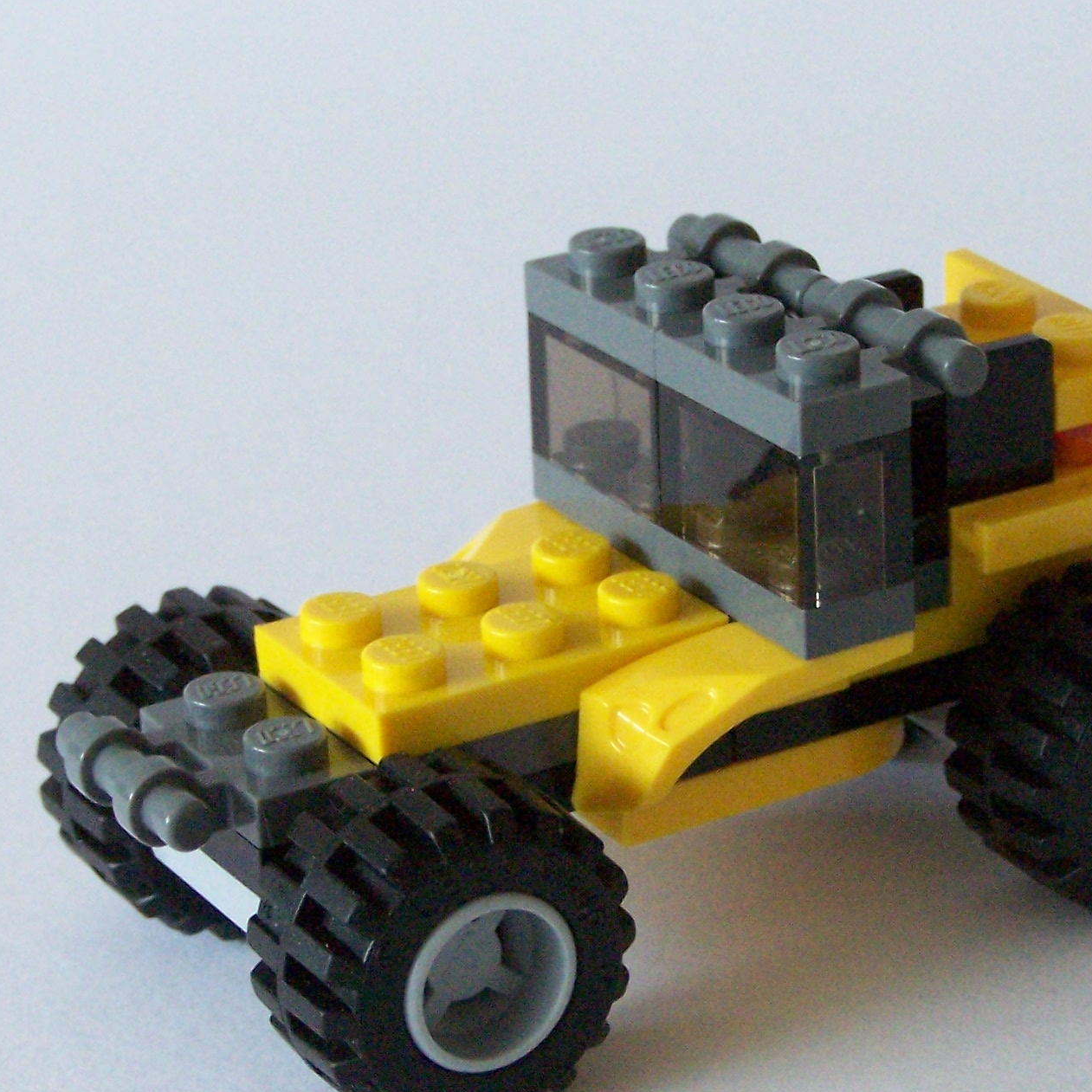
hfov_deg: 14.4
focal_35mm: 121
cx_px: 696
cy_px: 586
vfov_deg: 14.4
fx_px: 4319
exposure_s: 1/10
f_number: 3.6
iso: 400
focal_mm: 11.1
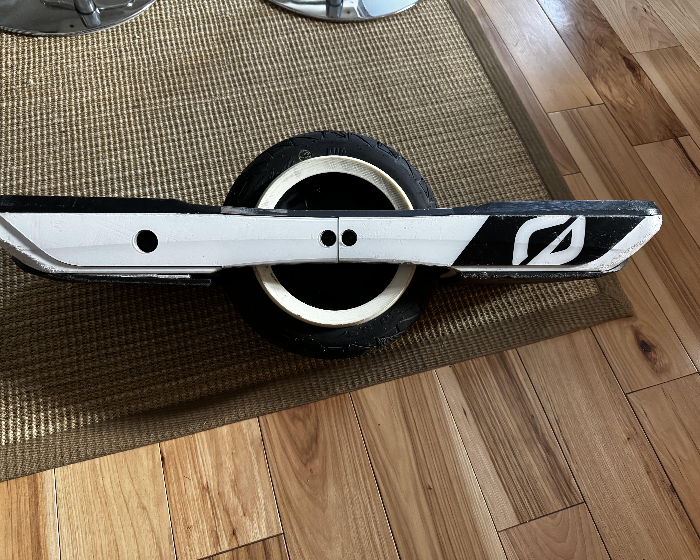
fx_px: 518
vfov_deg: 56.8
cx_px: 336
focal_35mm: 25
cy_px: 280
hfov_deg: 68.1
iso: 800
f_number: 1.78
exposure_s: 1/43
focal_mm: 6.76
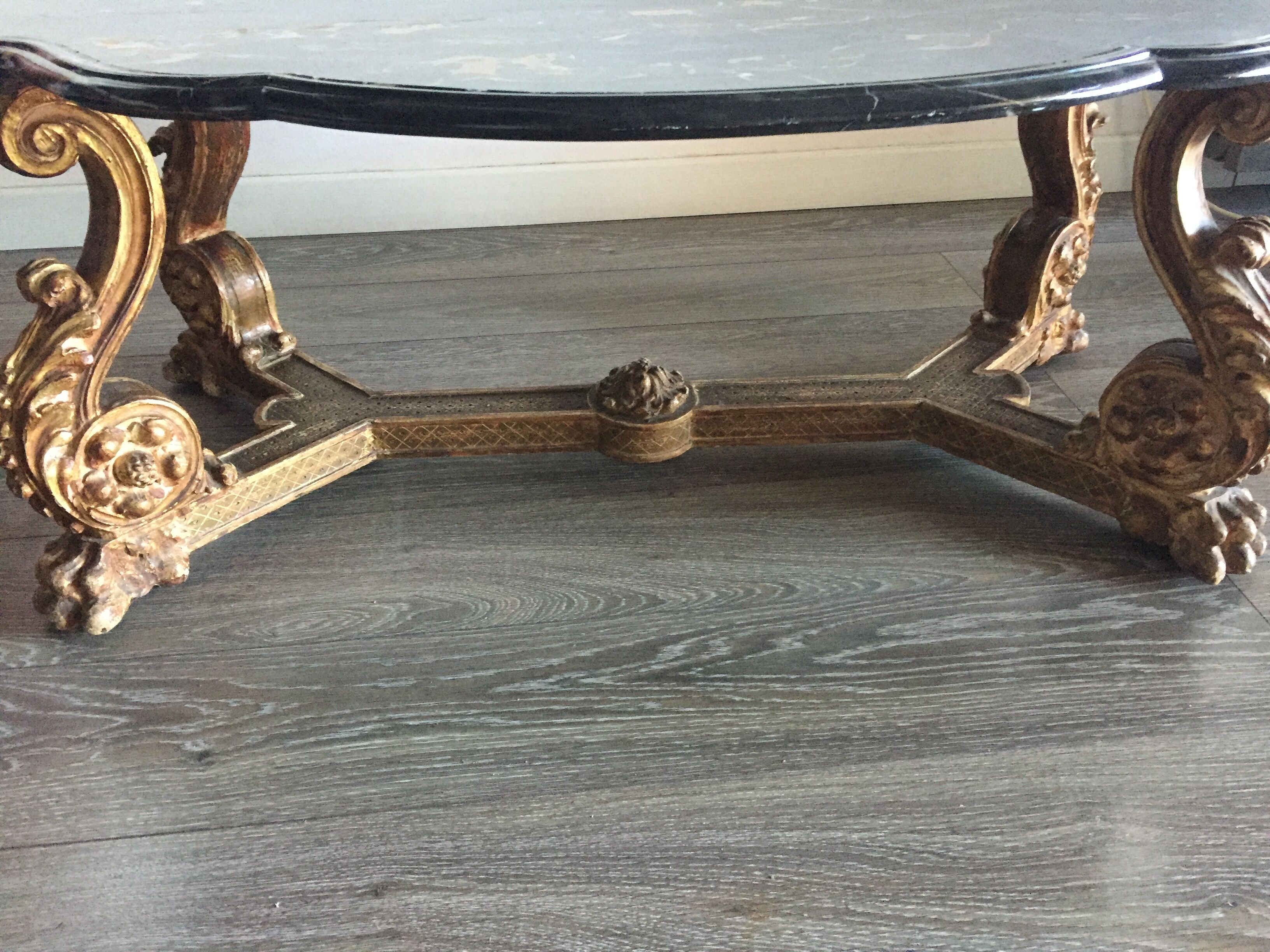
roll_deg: +1.8
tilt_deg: -34.3
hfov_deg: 61.7
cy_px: 476
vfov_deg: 48.2
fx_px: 1064
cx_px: 635
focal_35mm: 29
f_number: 2.2
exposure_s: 1/25
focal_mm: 4.15
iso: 250
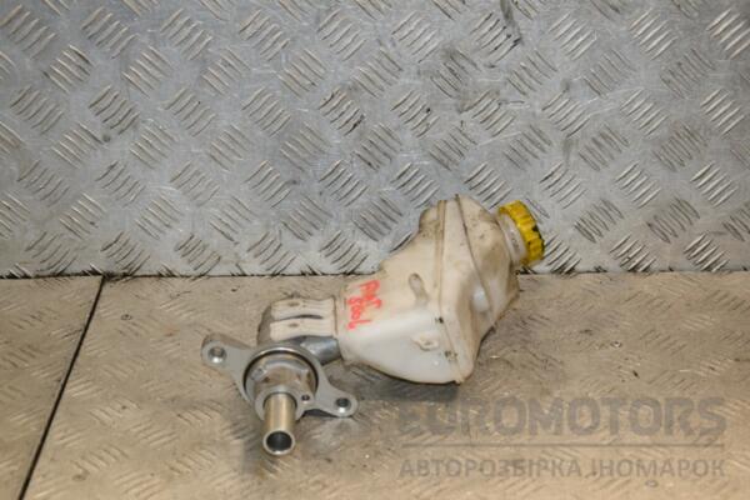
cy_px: 250
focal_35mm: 75
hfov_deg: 27.0
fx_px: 1562
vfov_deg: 18.2
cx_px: 375
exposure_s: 1/200
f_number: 7.1
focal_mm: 50
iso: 800
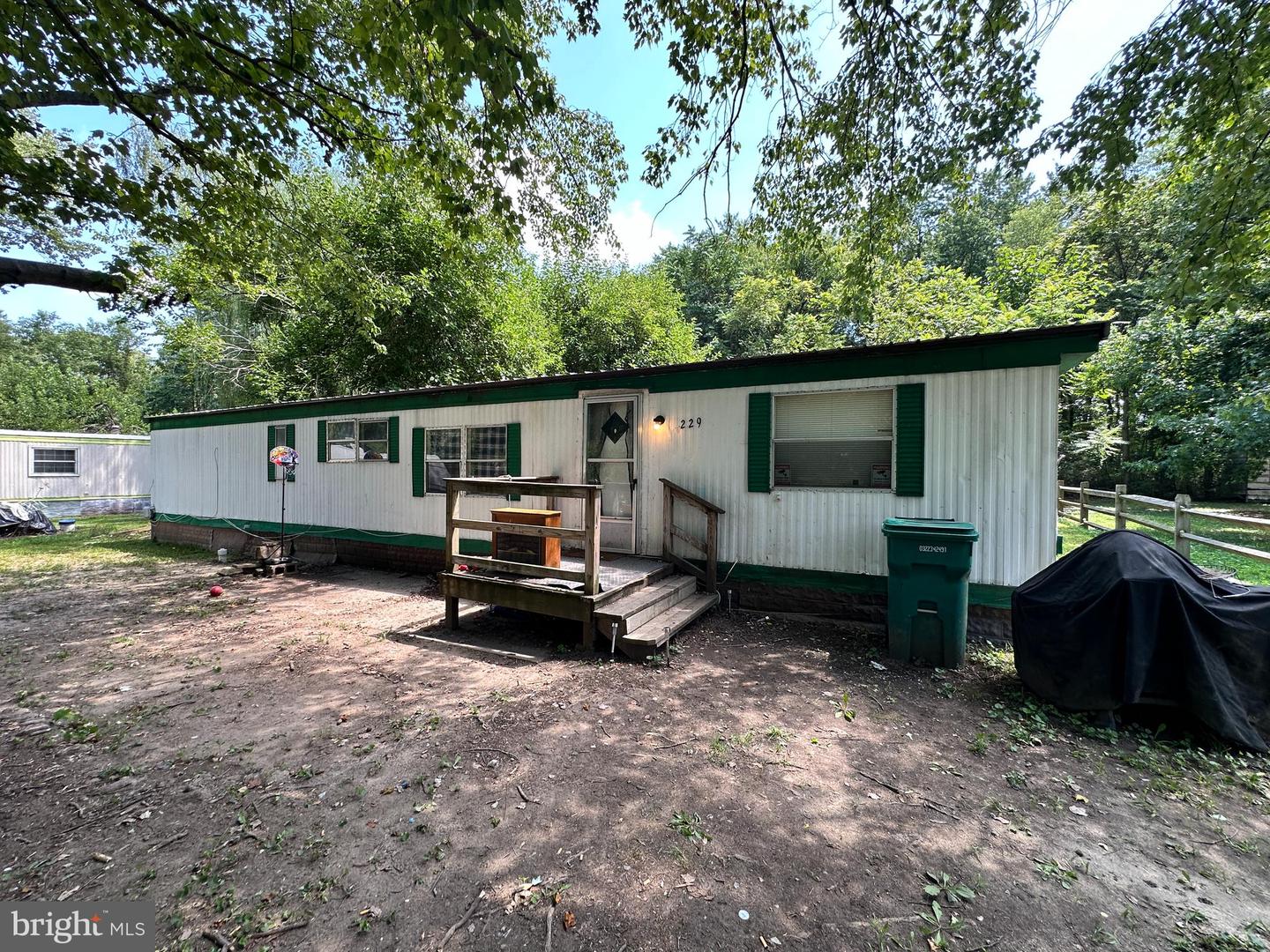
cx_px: 635
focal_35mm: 14
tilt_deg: -1.0
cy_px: 476
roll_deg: +0.3
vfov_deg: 85.7
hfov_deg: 102.1
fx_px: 514
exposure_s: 1/108
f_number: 2.2
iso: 40
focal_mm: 2.22
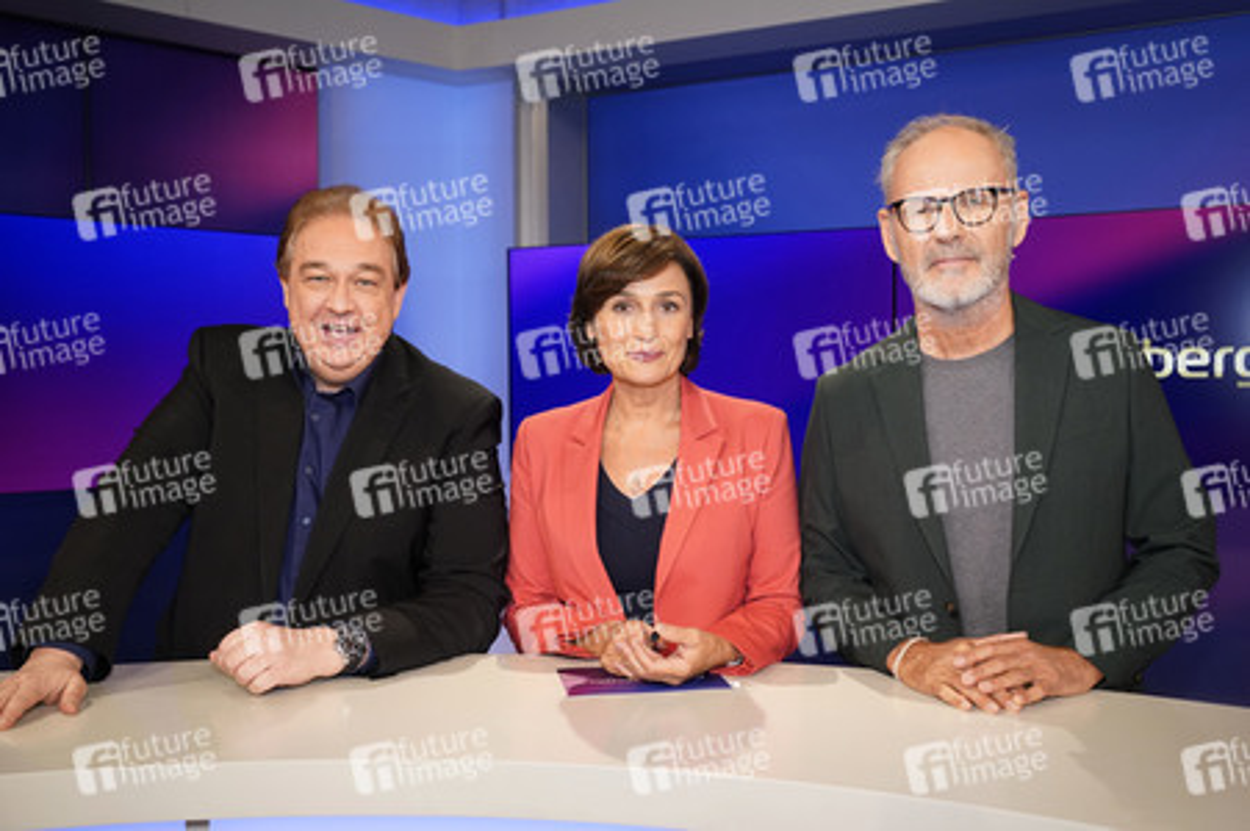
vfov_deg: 38.8
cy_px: 416
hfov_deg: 55.8
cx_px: 625
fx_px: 1180
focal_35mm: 34
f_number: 5
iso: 2000
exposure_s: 1/125
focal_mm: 34
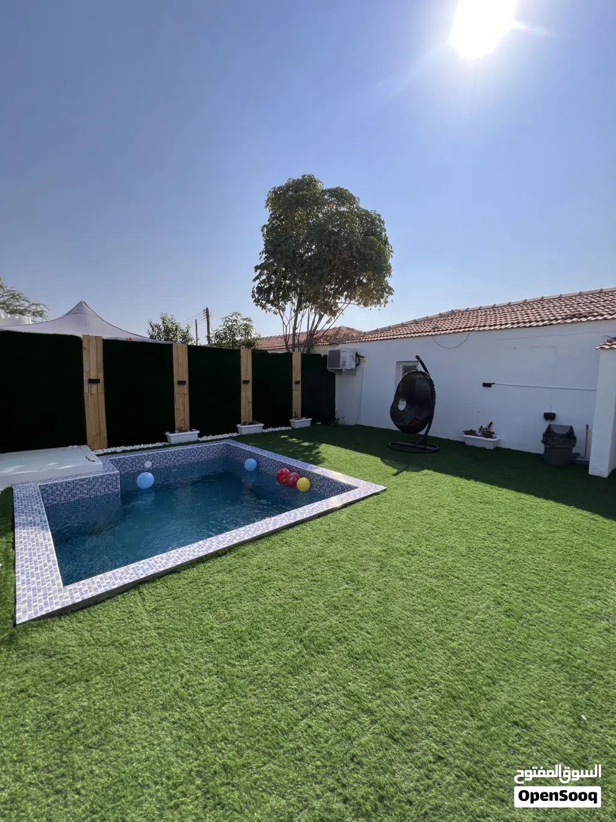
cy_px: 411
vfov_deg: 106.2
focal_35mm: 13
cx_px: 308
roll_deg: -0.6
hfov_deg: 89.9
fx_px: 308
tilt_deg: -7.7
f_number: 1.8
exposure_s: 1/1575
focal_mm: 1.57
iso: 32
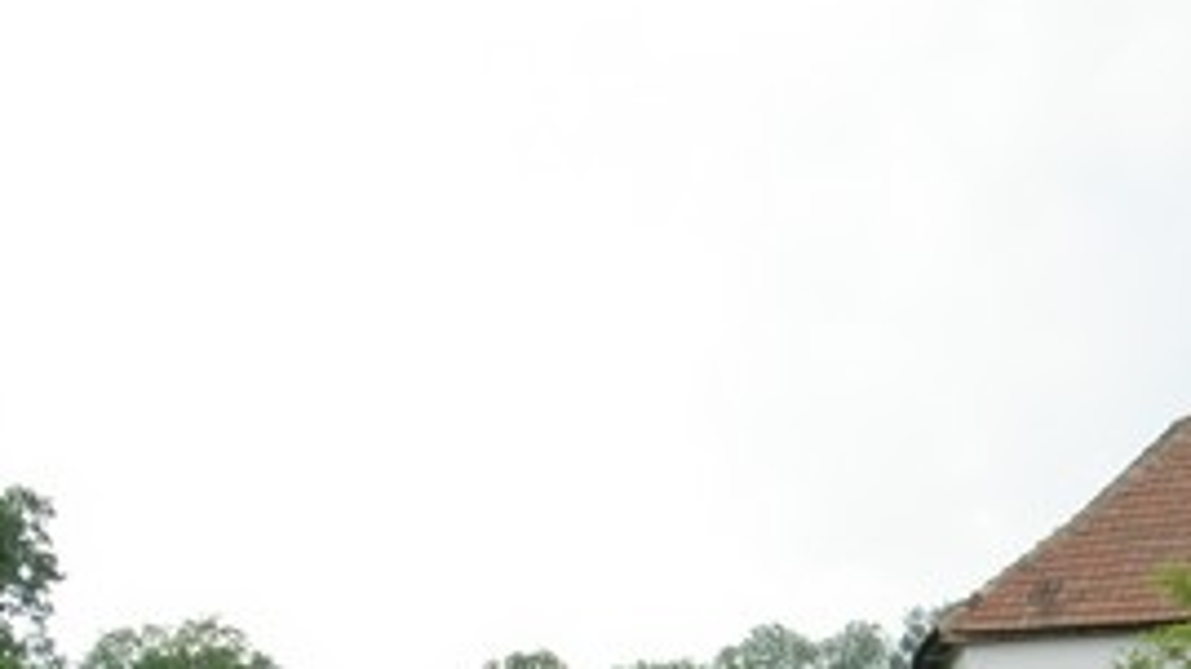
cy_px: 1298
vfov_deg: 9.3
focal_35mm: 123
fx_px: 3882
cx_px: 775
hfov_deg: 17.4
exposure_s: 1/100
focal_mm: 6.66
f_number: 3.9
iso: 64
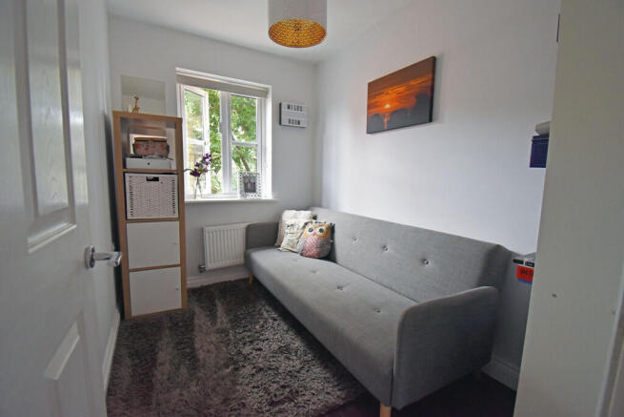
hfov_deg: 100.4
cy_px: 208
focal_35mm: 15
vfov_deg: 77.4
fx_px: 260
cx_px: 312
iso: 800
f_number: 4.5
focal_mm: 10
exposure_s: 1/60
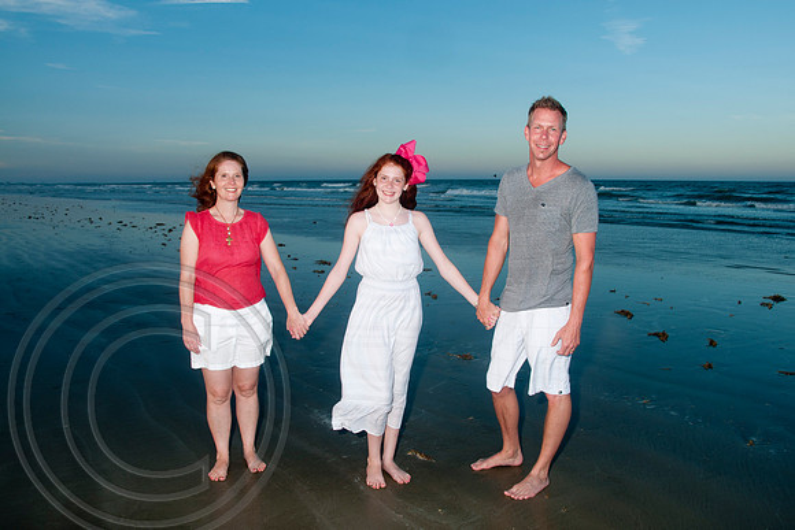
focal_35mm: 28
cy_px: 265
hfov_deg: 64.9
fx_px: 625
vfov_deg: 46.0
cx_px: 409
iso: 100
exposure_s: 1/125
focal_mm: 18
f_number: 8
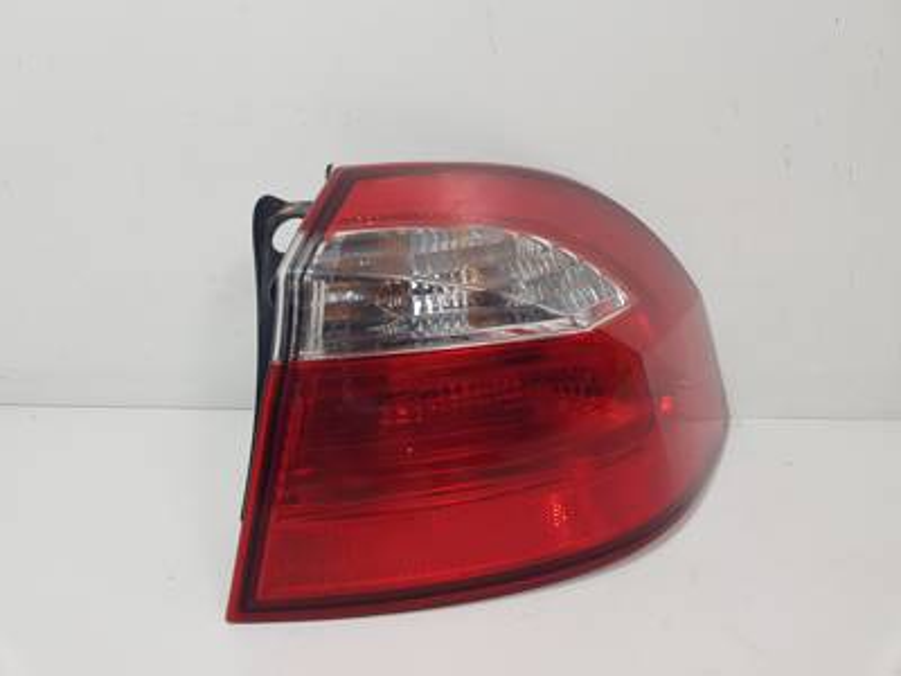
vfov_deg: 53.1
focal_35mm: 26
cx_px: 450
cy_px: 338
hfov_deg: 67.3
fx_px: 677
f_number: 1.7
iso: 40
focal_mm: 4.2
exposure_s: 1/306
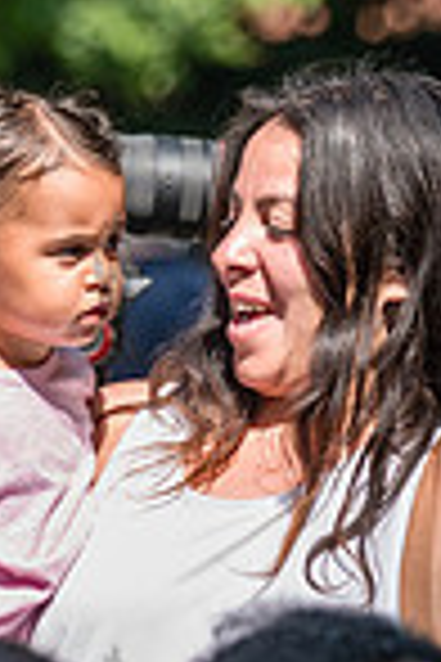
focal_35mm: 705
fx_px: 12953
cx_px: 265
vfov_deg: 2.9
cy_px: 278
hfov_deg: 2.0
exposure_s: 1/2000
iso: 640
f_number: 4
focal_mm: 145
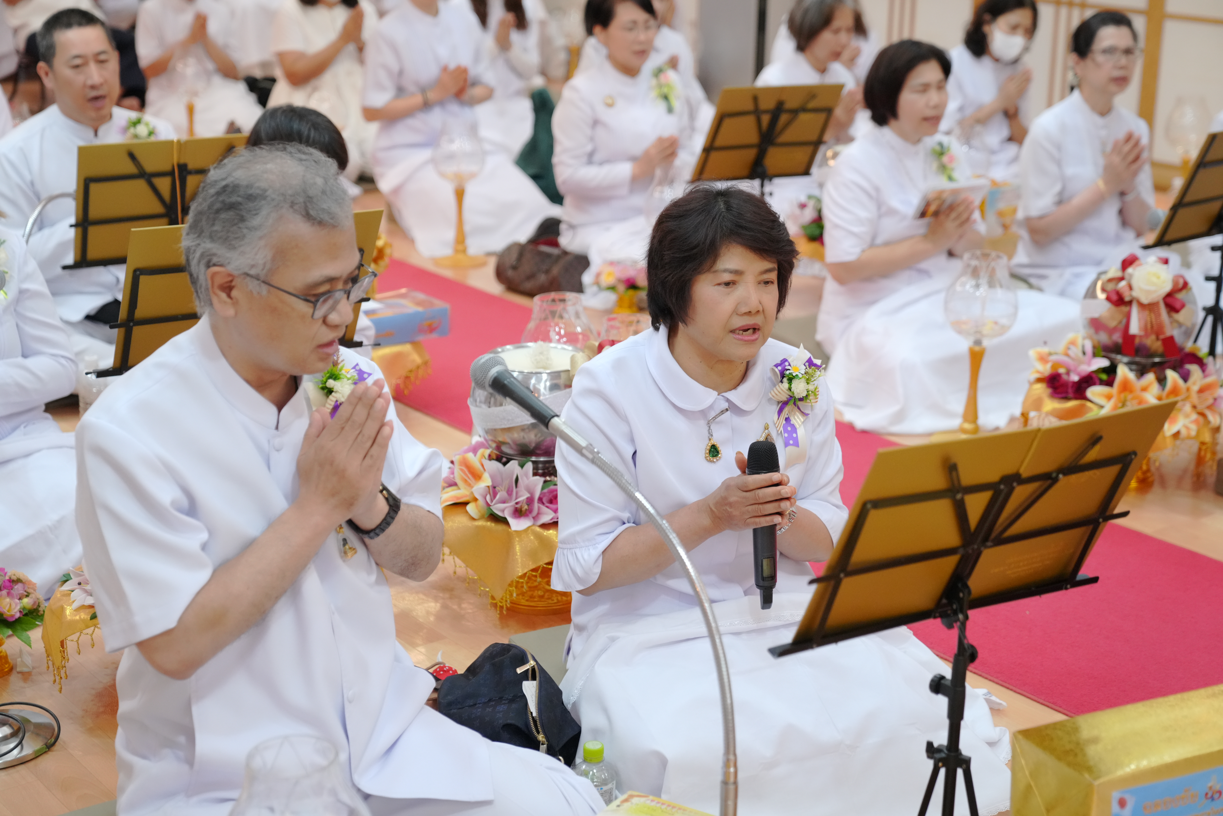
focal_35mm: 56
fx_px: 1902
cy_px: 408
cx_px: 612
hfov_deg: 35.6
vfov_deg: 24.2
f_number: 2.8
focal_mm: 56
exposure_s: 1/250
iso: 3200
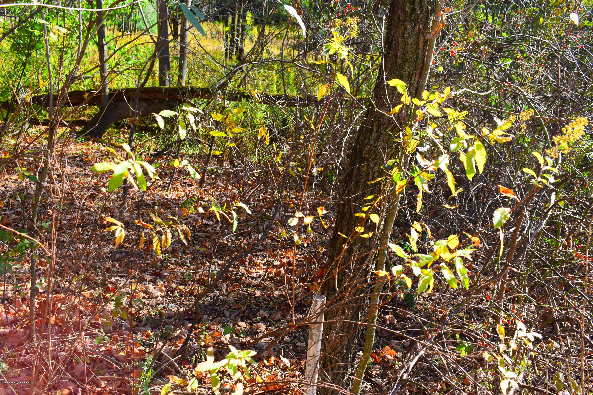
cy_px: 198
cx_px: 296
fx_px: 593
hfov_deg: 53.1
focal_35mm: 36
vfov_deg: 36.9
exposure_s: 1/250
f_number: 8
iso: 280
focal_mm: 24
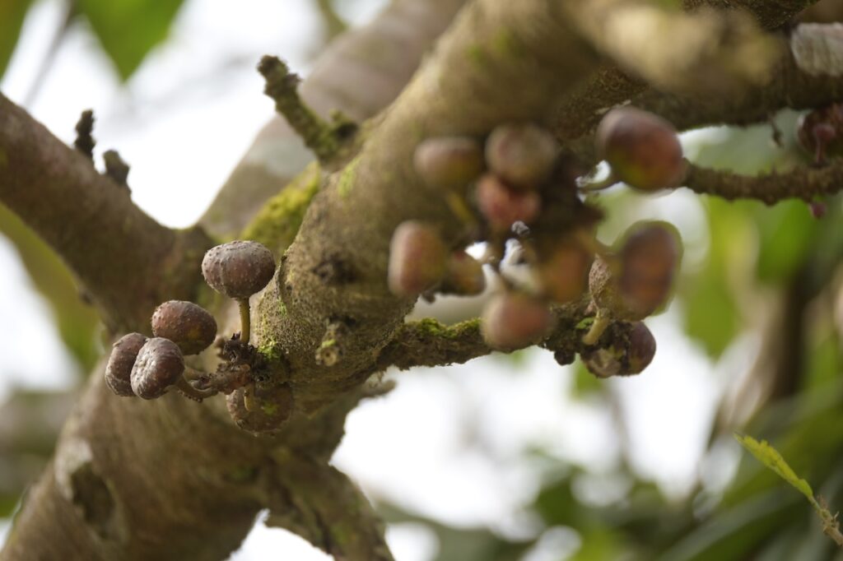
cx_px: 422
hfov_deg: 7.8
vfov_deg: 5.2
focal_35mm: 262
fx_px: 6145
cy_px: 280
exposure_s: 1/320
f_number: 5.6
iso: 400
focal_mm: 175
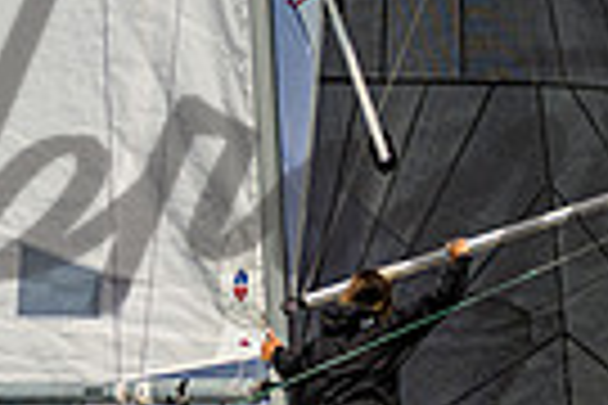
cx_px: 127
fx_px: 9710
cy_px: 456
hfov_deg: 3.6
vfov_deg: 2.4
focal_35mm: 575
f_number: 4.5
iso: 220
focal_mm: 100
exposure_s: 1/4000
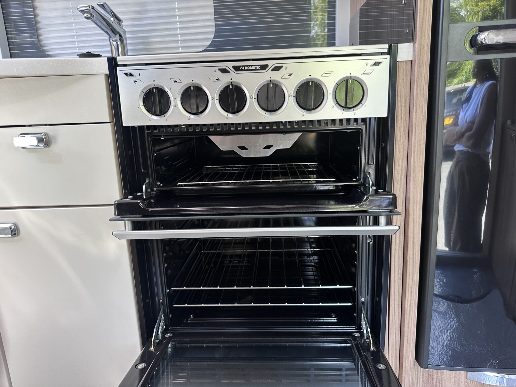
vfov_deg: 56.8
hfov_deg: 71.6
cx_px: 258
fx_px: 358
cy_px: 194
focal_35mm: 24
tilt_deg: -12.7
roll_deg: +0.9
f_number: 1.78
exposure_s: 1/121
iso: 100
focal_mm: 6.86
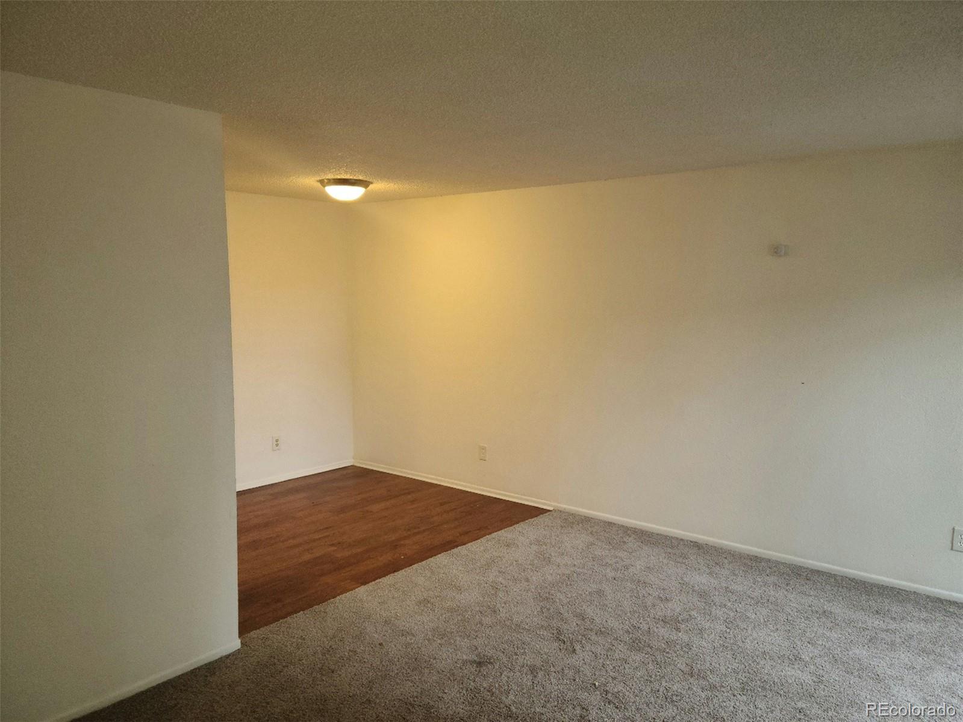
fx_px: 779
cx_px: 482
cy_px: 361
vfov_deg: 49.7
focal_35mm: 28
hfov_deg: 63.4
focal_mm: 5.9
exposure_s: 1/30
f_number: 2
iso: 125
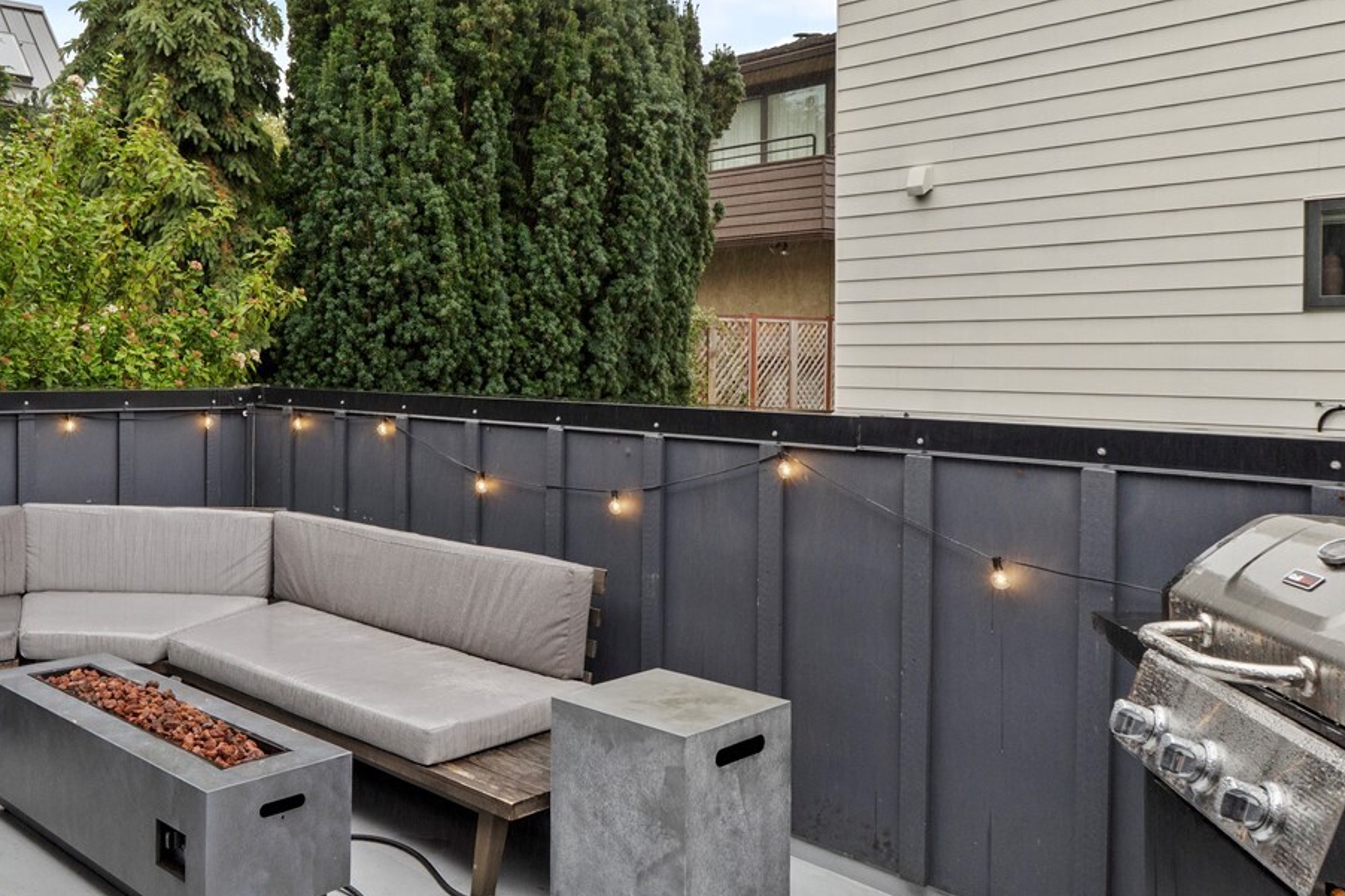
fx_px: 1213
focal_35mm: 32
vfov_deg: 40.4
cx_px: 445
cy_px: 359
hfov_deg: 56.7
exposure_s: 1/20
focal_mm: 11.5
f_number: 9
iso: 250
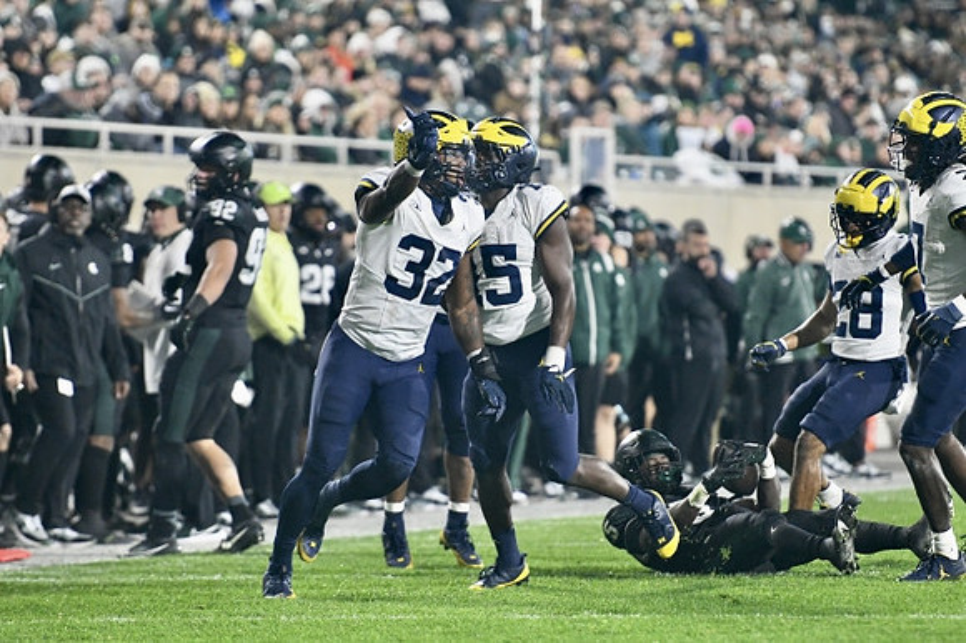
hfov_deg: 6.9
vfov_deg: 4.6
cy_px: 322
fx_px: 8045
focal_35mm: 300
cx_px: 483
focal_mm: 200
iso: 3200
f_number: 2.8
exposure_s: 1/1250
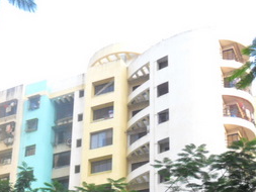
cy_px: 224
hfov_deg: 23.0
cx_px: -10
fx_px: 599
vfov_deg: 17.5
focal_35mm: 81
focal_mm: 5.7
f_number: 3.7
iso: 100
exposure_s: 1/60
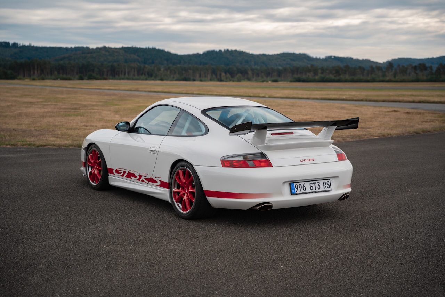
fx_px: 670
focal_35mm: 54
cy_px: 148
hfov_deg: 36.7
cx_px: 222
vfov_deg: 25.0
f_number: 2.8
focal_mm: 54.2
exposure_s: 1/400
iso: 100
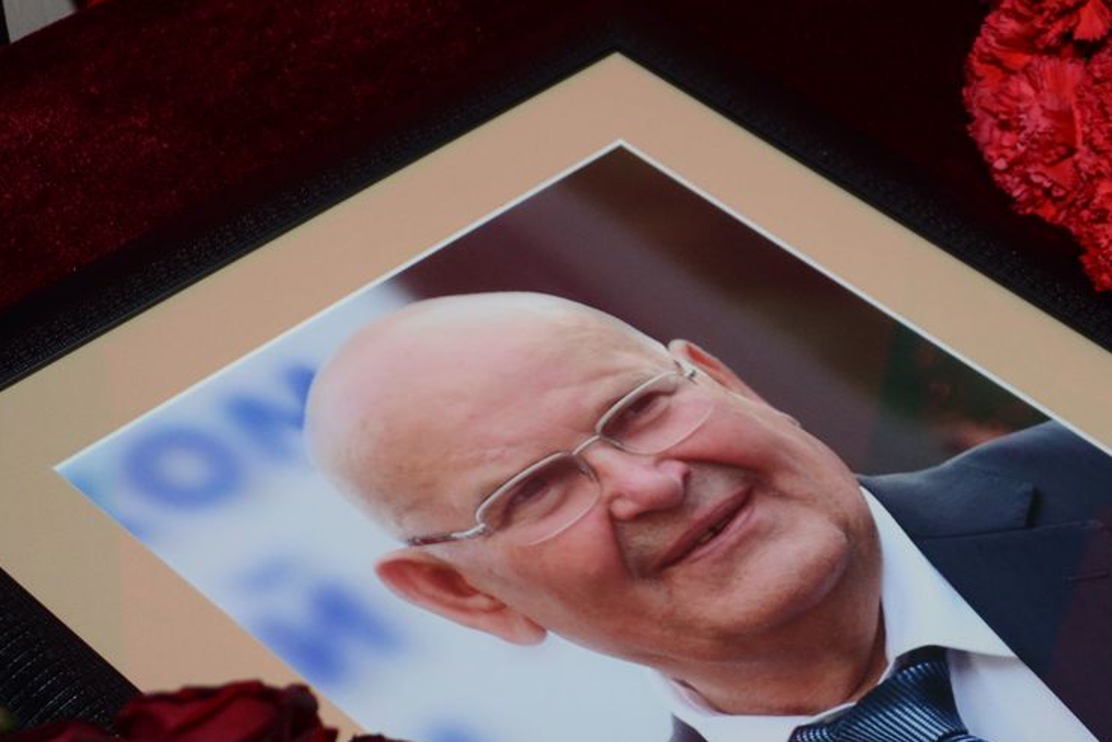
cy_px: 577
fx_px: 2286
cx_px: 704
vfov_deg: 18.3
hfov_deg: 27.2
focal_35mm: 74
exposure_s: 1/250
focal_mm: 26
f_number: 4
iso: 800
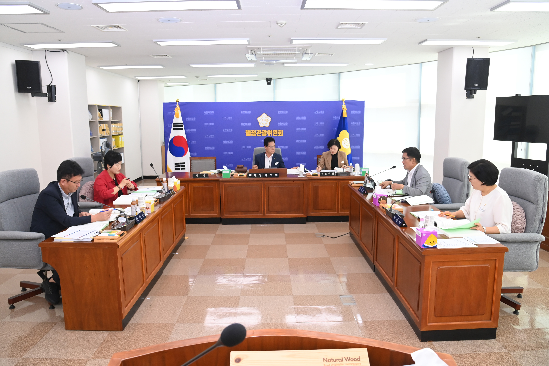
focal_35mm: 24
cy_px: 183
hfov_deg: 73.7
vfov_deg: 53.1
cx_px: 274
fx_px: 366
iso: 2500
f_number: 6.3
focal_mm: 24
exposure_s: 1/250
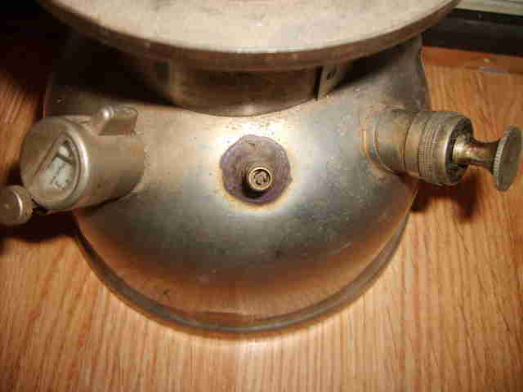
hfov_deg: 52.6
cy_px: 196
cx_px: 262
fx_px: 529
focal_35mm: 35
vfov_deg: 40.7
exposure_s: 1/45
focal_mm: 5.8
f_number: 2.8
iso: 100
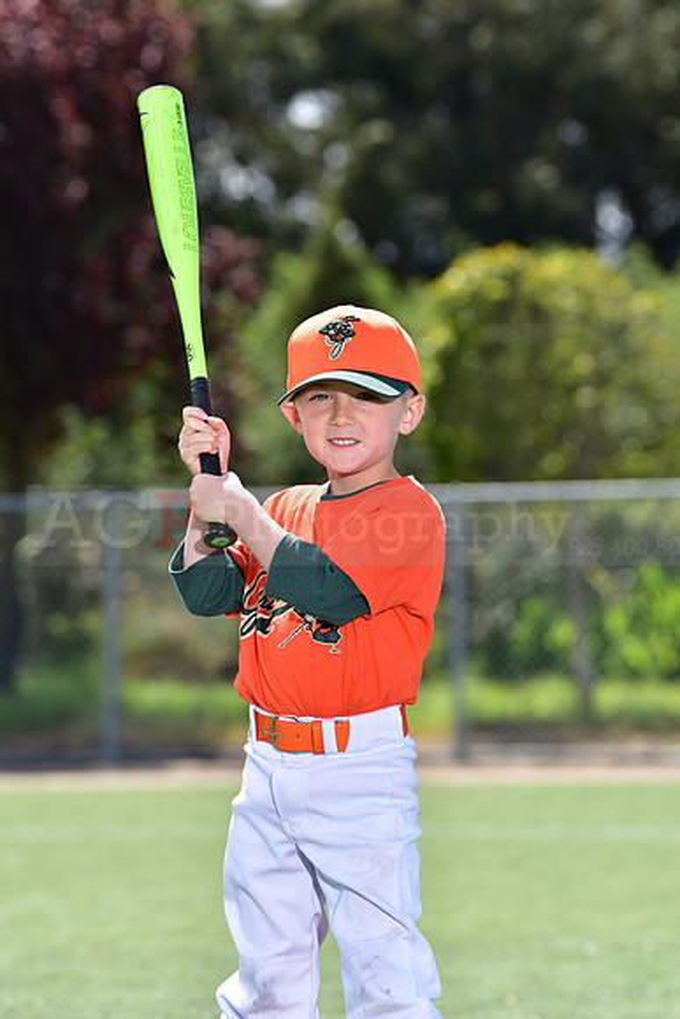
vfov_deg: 12.1
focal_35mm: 170
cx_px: 340
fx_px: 4813
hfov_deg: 8.1
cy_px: 510
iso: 80
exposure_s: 1/250
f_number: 5.6
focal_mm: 170
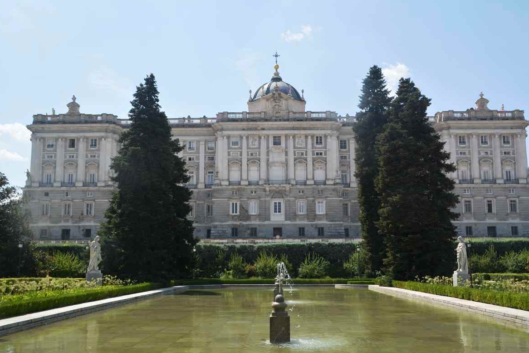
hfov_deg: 53.8
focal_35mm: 36
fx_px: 522
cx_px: 267
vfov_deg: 37.3
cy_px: 178
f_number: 9
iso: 100
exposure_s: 1/250
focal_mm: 23
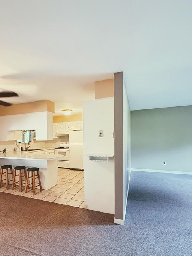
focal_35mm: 21
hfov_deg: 61.4
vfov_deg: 78.7
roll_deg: +1.4
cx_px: 59
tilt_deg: -1.1
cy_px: 142
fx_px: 155
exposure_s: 1/60
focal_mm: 2.22
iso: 320
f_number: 2.2
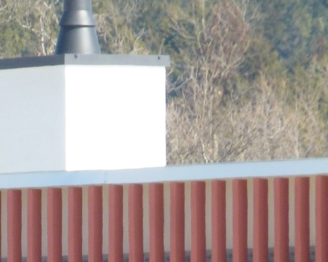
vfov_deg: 1.2
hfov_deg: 1.5
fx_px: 12581
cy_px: 446
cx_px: -245
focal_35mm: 1296
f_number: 5.8
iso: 100
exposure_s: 1/125
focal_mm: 58.6
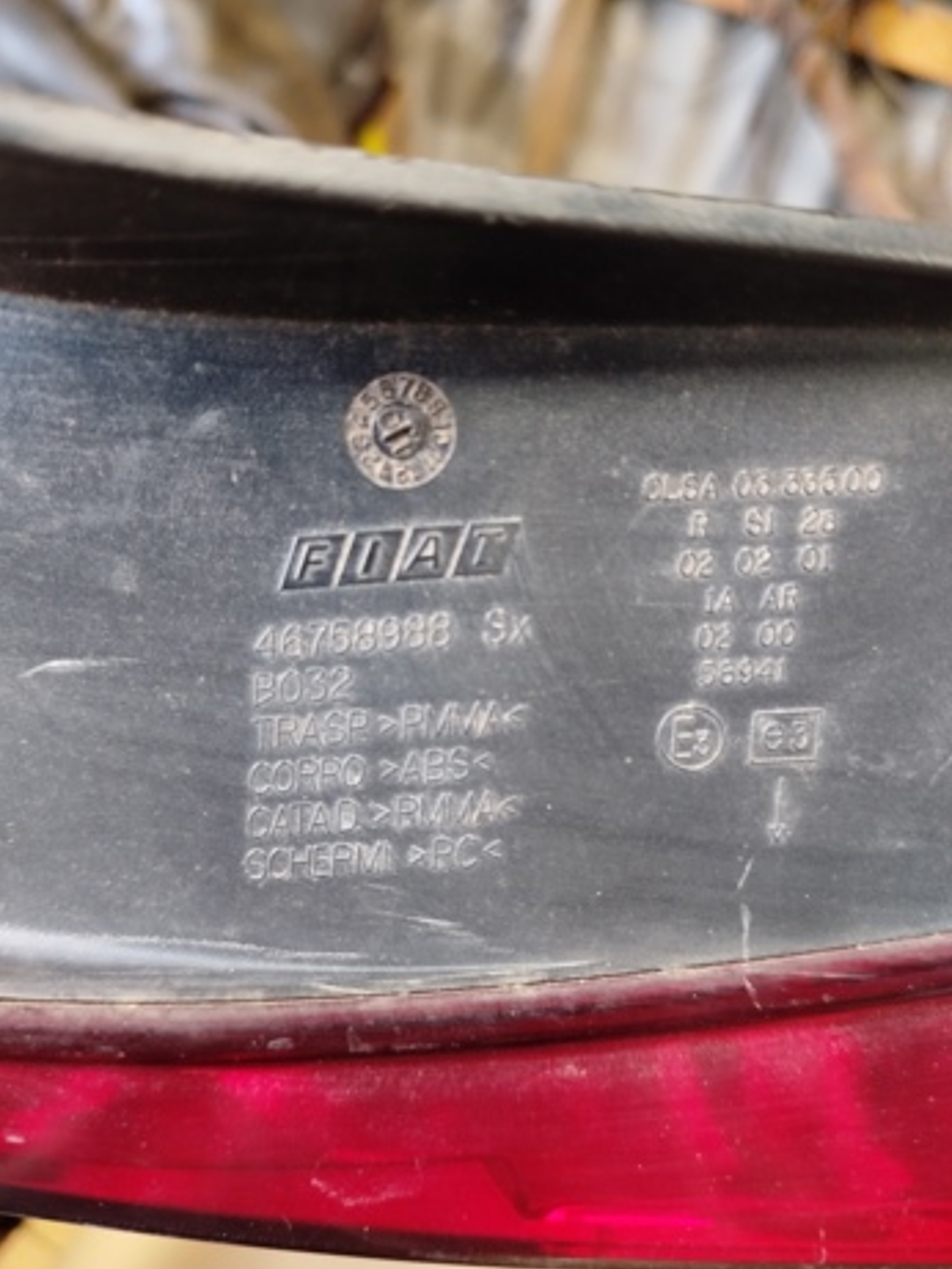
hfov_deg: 54.9
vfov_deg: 69.4
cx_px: 462
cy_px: 647
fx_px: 916
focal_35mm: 25
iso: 500
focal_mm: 5.31
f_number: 1.7
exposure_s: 1/17
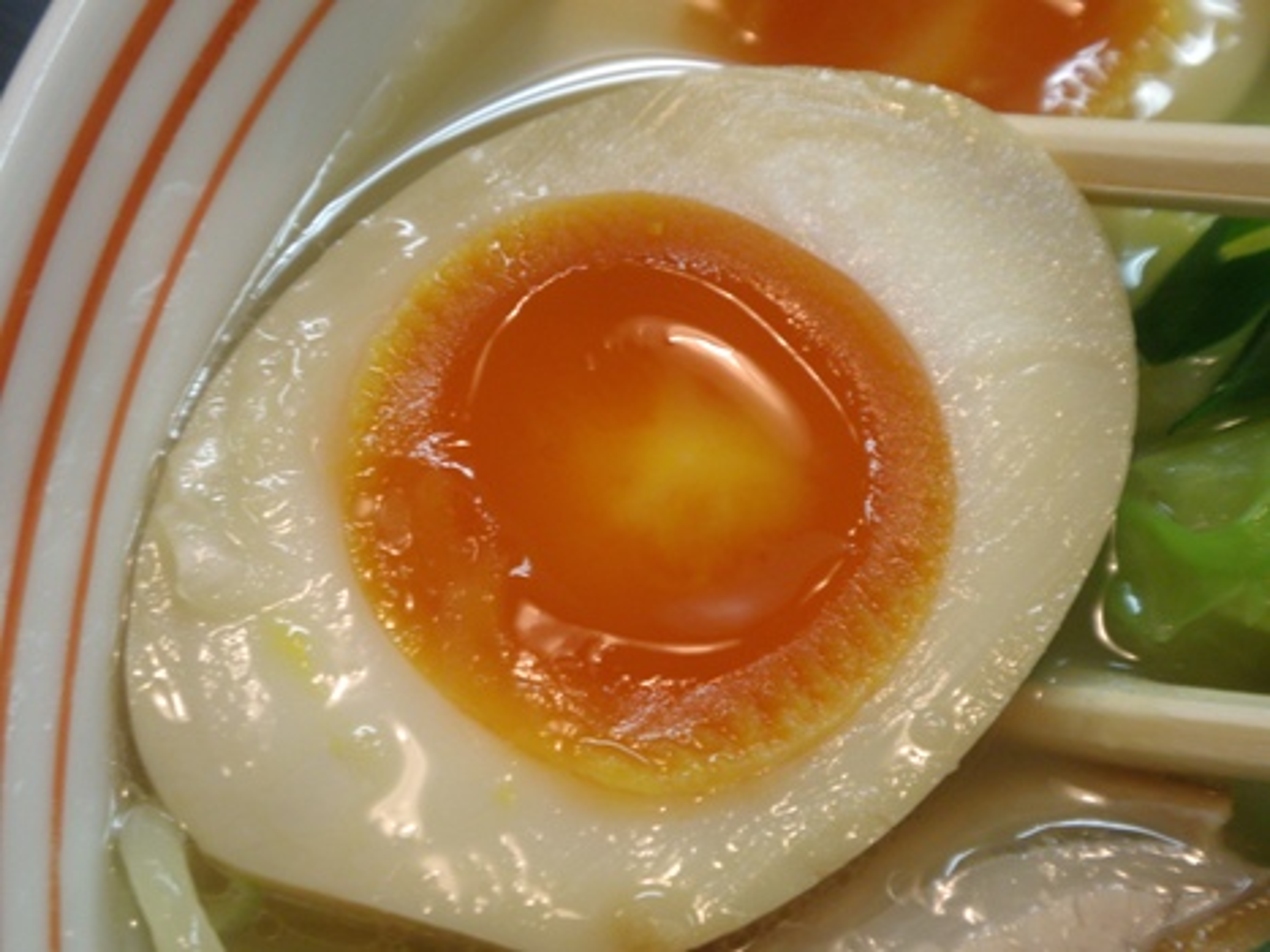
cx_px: 635
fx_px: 1907
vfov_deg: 28.0
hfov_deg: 36.8
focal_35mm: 52
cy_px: 476
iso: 100
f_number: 4.3
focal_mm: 9.1
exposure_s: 1/20
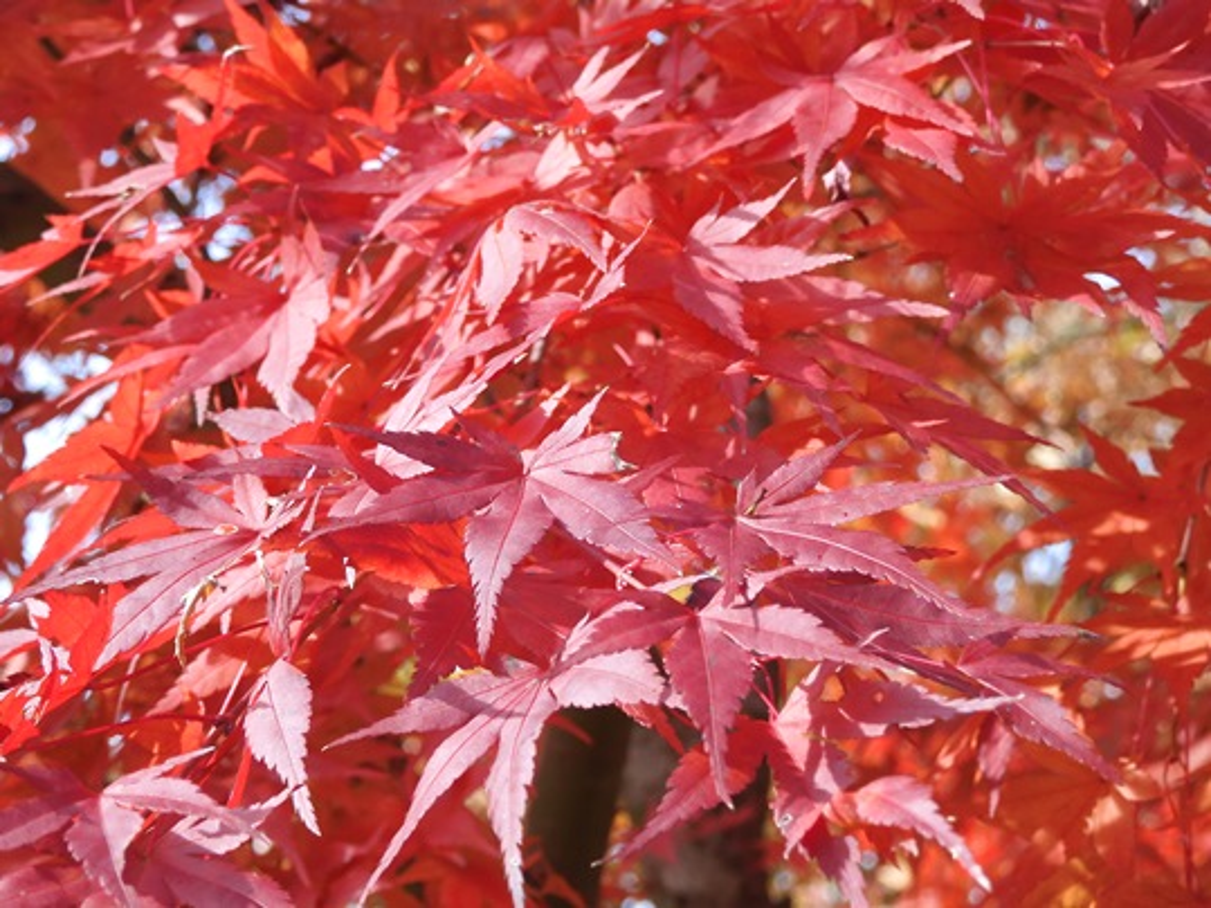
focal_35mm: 85
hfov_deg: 23.0
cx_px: 606
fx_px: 2973
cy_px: 454
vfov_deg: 17.4
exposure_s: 1/200
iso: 100
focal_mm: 15.2
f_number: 5
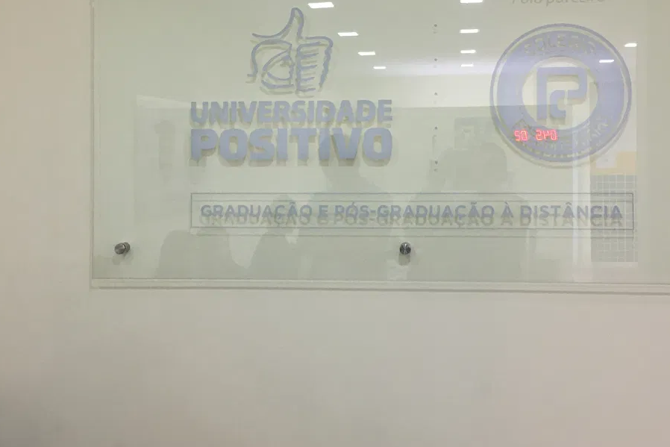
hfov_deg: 45.4
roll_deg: -0.1
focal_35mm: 43
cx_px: 363
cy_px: 131
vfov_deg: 30.8
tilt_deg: +1.2
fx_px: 800
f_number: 2.2
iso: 80
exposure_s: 1/30
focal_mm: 4.15
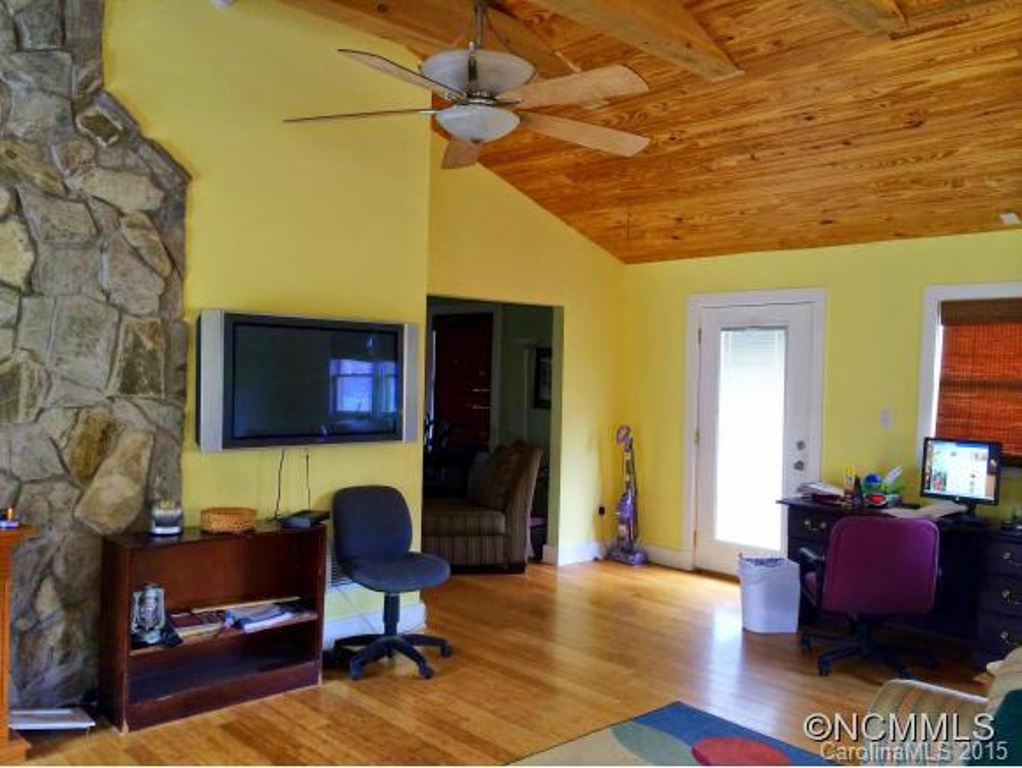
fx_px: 886
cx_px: 511
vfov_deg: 46.9
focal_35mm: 30
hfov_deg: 59.9
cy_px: 384
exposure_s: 1/30
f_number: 2.2
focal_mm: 4.12
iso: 125
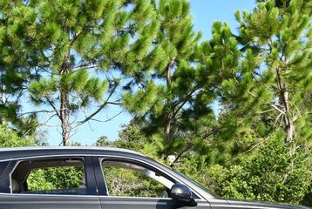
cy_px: 172
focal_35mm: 100
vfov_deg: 13.7
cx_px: 119
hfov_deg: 20.3
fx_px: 868
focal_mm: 28
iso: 200
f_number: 8
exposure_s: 1/250
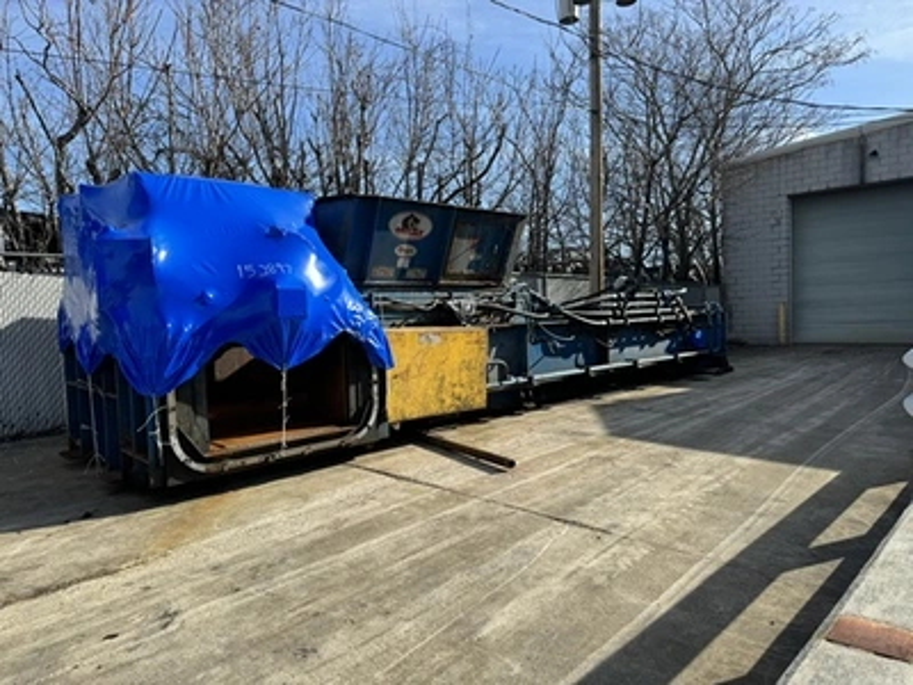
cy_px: 342
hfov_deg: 71.6
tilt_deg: -1.9
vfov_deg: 56.8
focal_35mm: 24
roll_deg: +0.2
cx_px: 456
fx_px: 633
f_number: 1.78
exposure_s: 1/2833
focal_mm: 6.86
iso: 80
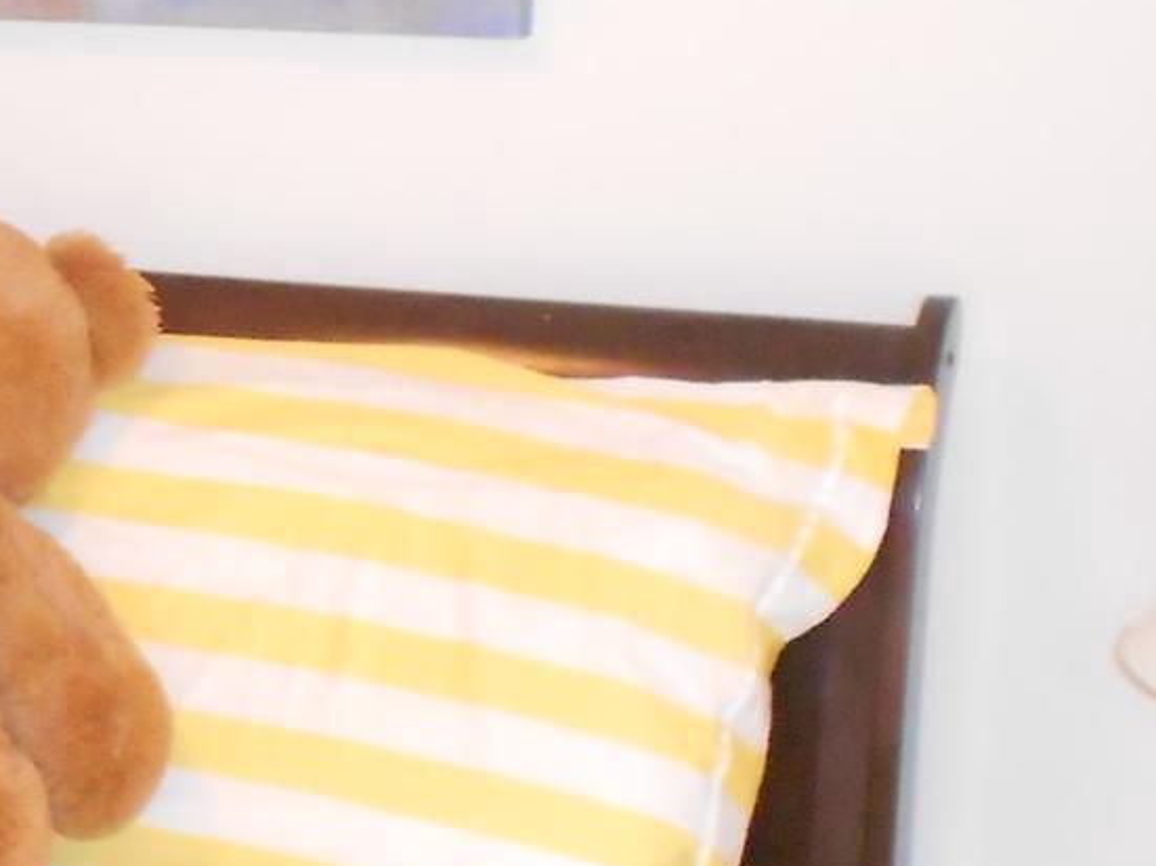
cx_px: -655
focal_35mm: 119
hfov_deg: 15.1
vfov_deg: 12.4
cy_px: 694
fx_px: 3973
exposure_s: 1/30
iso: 640
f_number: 3.6
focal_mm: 5.8
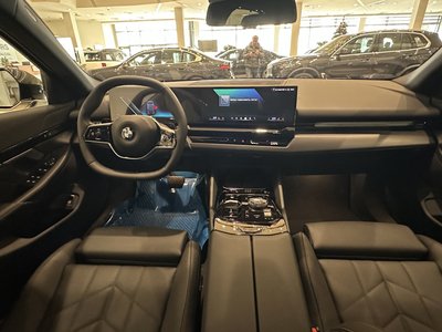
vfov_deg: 85.7
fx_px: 179
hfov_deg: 102.1
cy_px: 166
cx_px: 221
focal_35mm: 14
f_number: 2.2
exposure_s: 1/42
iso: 800
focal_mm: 2.22
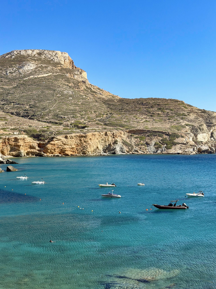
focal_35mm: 48
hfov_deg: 30.3
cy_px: 144
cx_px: 108
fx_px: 399
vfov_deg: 39.7
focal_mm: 6.76
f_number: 1.8
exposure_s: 1/4300
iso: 64
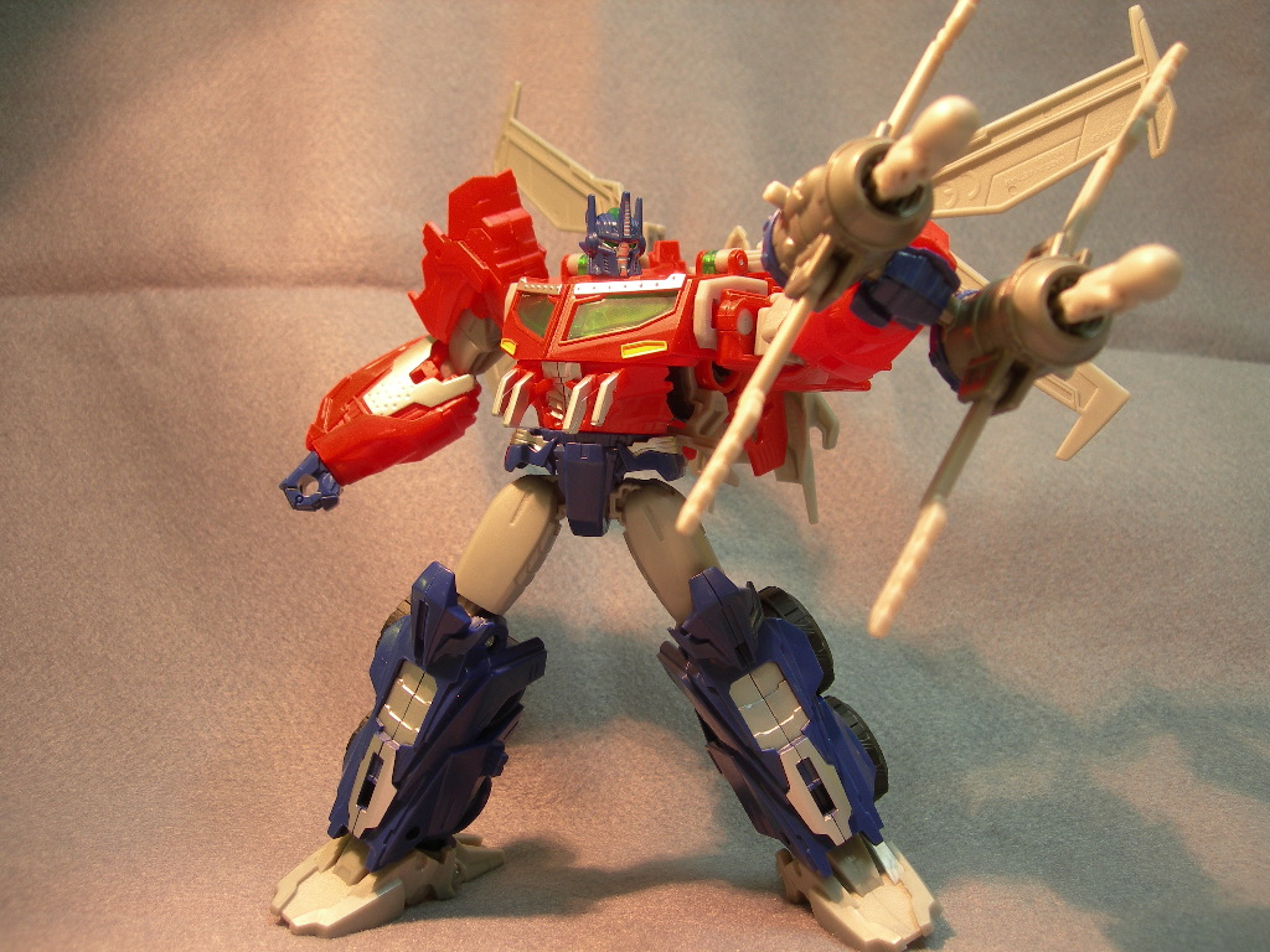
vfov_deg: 37.7
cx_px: 635
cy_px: 476
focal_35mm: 38
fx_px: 1394
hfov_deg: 49.0
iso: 50
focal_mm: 7.8
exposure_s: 1/11.4
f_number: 2.8
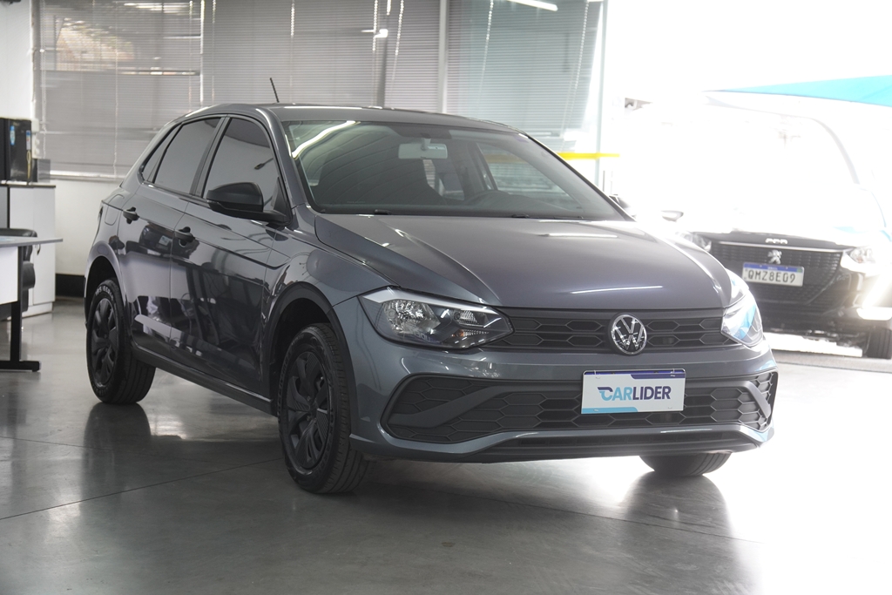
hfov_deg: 29.2
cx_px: 446
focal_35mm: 69
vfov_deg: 19.7
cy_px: 298
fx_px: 1710
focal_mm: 46
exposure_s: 1/80
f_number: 2.8
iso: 640
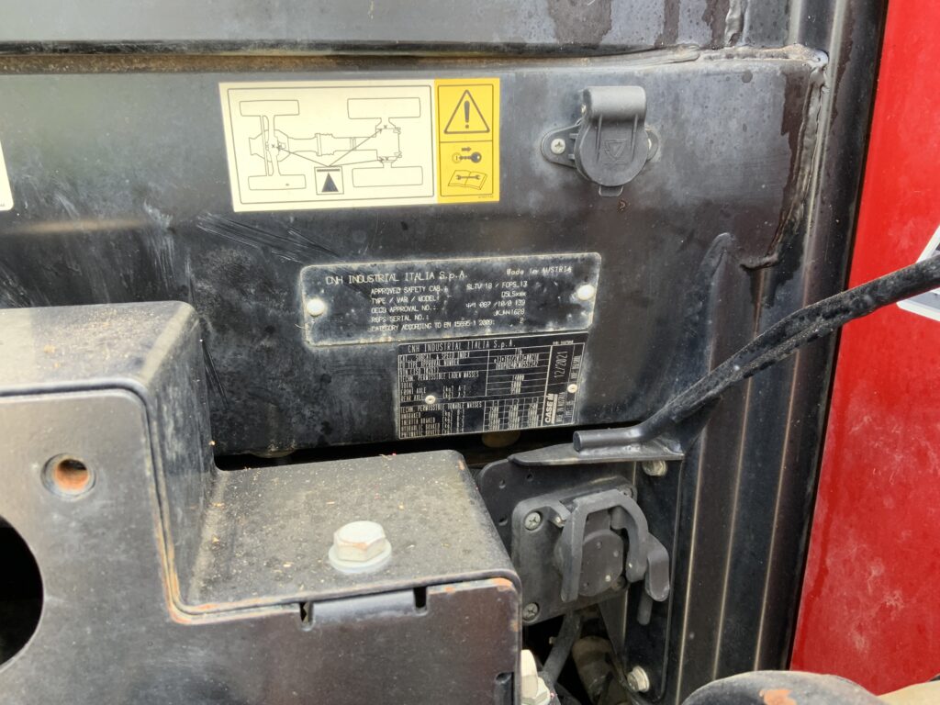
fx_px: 787
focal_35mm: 29
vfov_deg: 48.2
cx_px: 470
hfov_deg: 61.7
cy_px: 352
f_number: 1.8
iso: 40
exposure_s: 1/122
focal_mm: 3
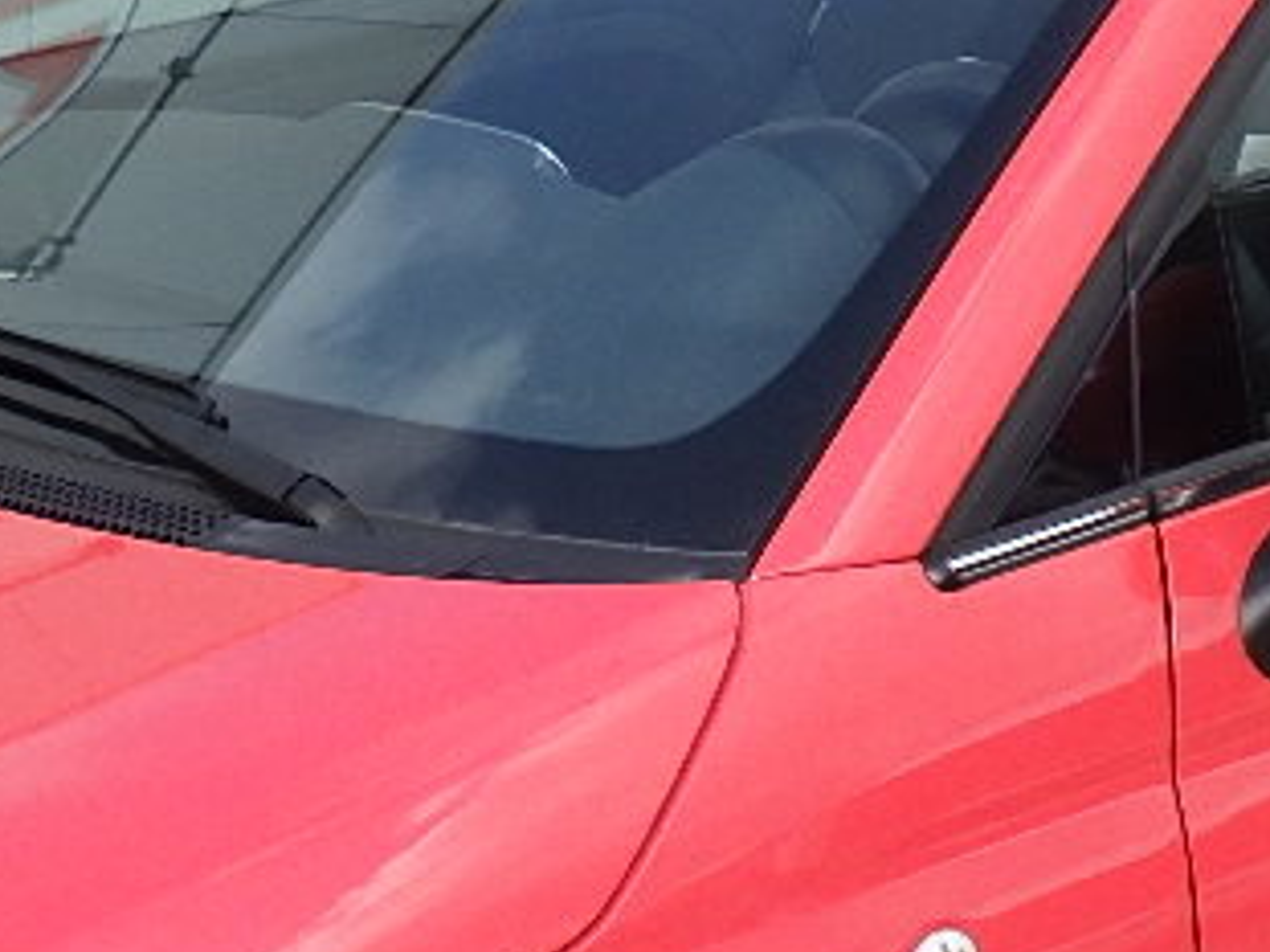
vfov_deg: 10.6
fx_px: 5134
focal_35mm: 140
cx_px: 559
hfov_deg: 14.1
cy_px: 682
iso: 125
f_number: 4.6
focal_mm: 6.1
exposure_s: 1/400
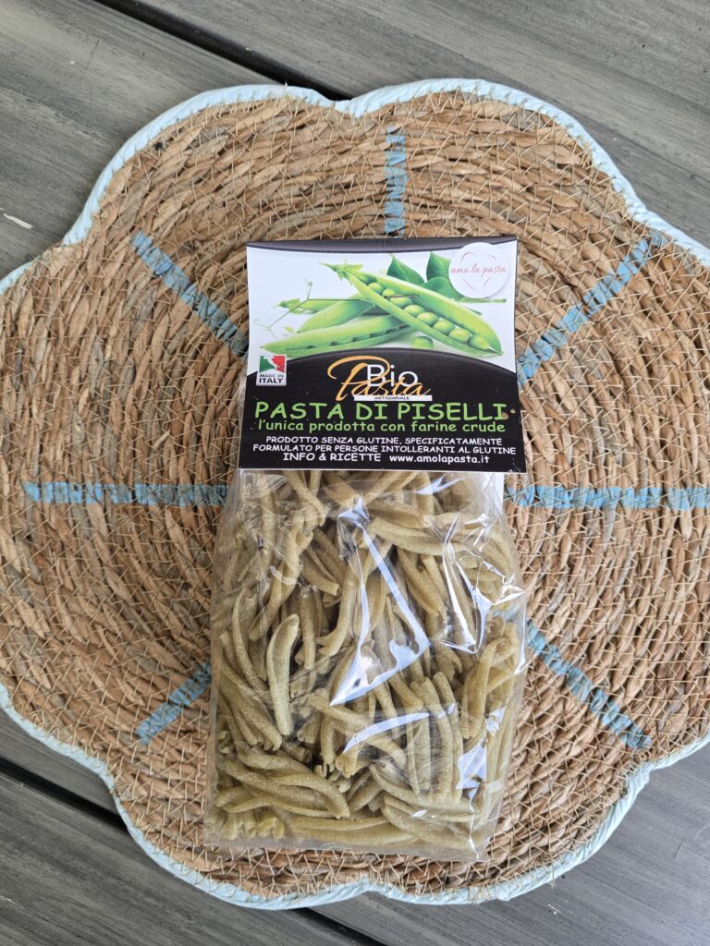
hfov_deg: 58.9
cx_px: 355
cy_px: 473
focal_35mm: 23
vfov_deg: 73.9
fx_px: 629
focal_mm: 6.3
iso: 200
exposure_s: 1/180
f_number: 1.7
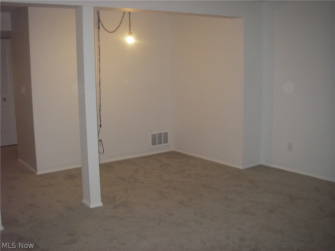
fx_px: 368
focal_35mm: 38
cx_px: 168
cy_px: 126
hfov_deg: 49.0
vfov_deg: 37.7
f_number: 3.3
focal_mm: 6.3
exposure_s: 1/30
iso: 160
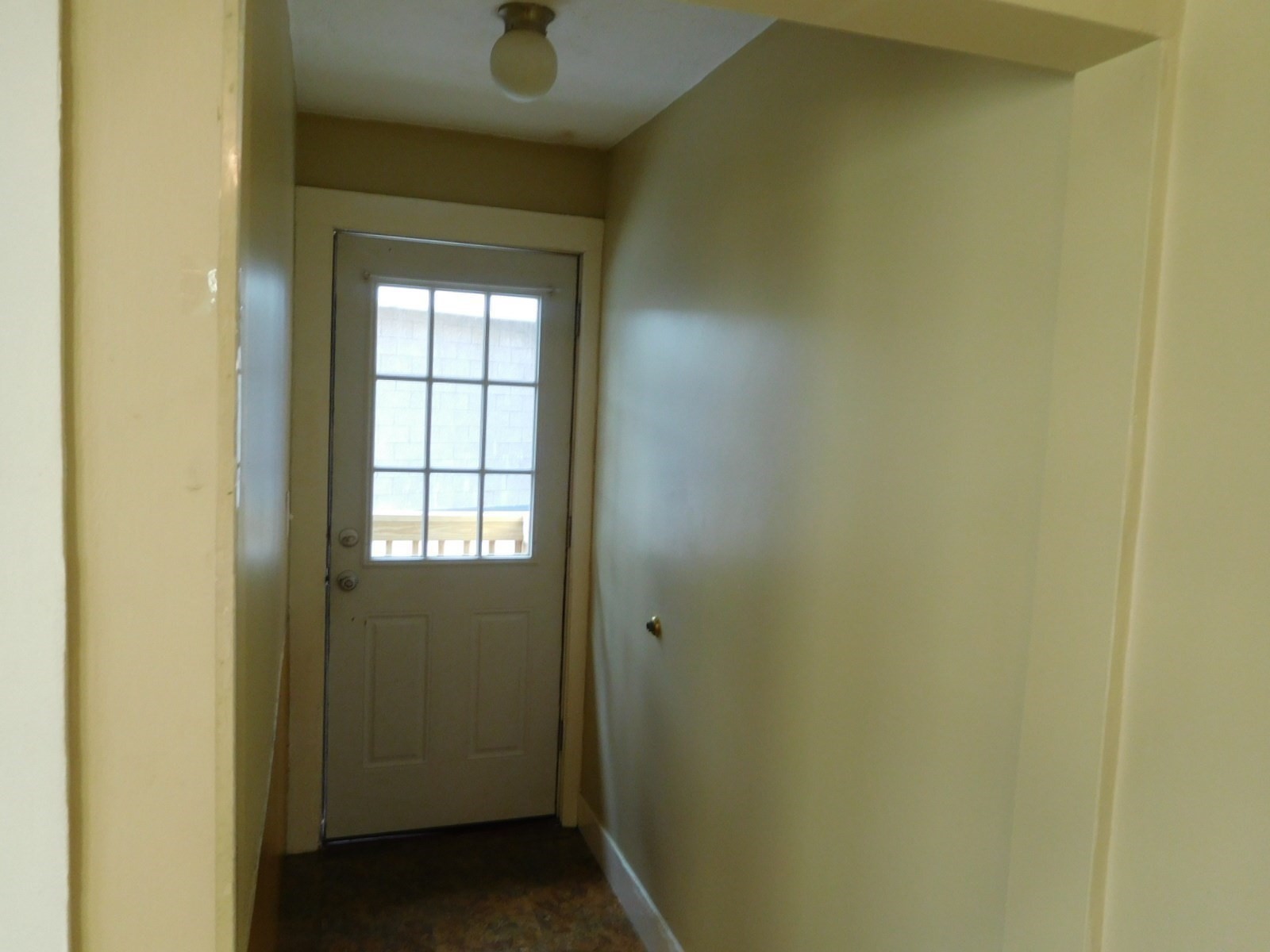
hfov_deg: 69.4
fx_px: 917
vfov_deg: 54.9
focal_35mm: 25
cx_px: 635
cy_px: 476
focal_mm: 4.5
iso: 200
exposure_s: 1/30
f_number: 3.4
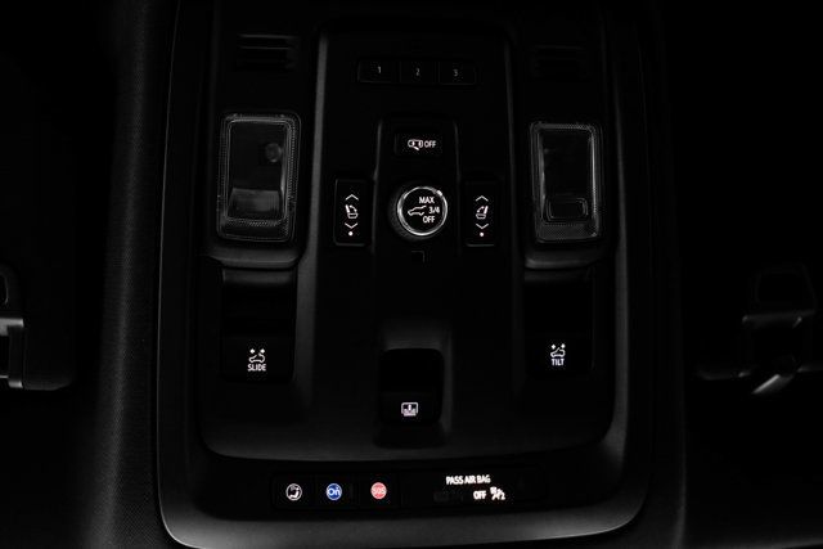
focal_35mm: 30
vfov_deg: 43.8
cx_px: 317
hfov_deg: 61.5
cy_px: 265
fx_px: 682
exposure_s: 1/160
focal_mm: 24
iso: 1600
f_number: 2.8
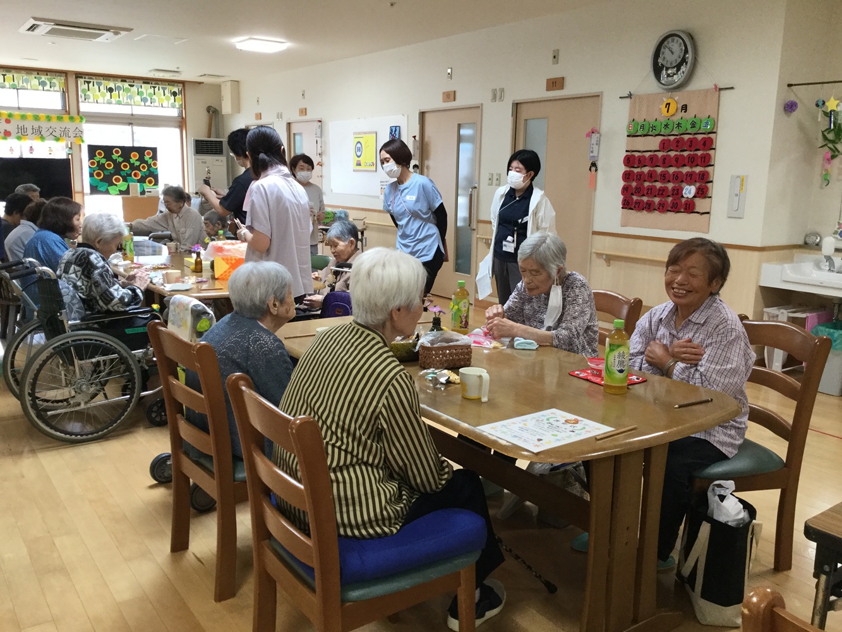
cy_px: 316
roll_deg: -1.5
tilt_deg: -11.4
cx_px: 421
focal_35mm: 31
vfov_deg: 45.4
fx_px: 754
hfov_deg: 58.3
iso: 40
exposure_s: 1/30
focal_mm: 3.3
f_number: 2.4
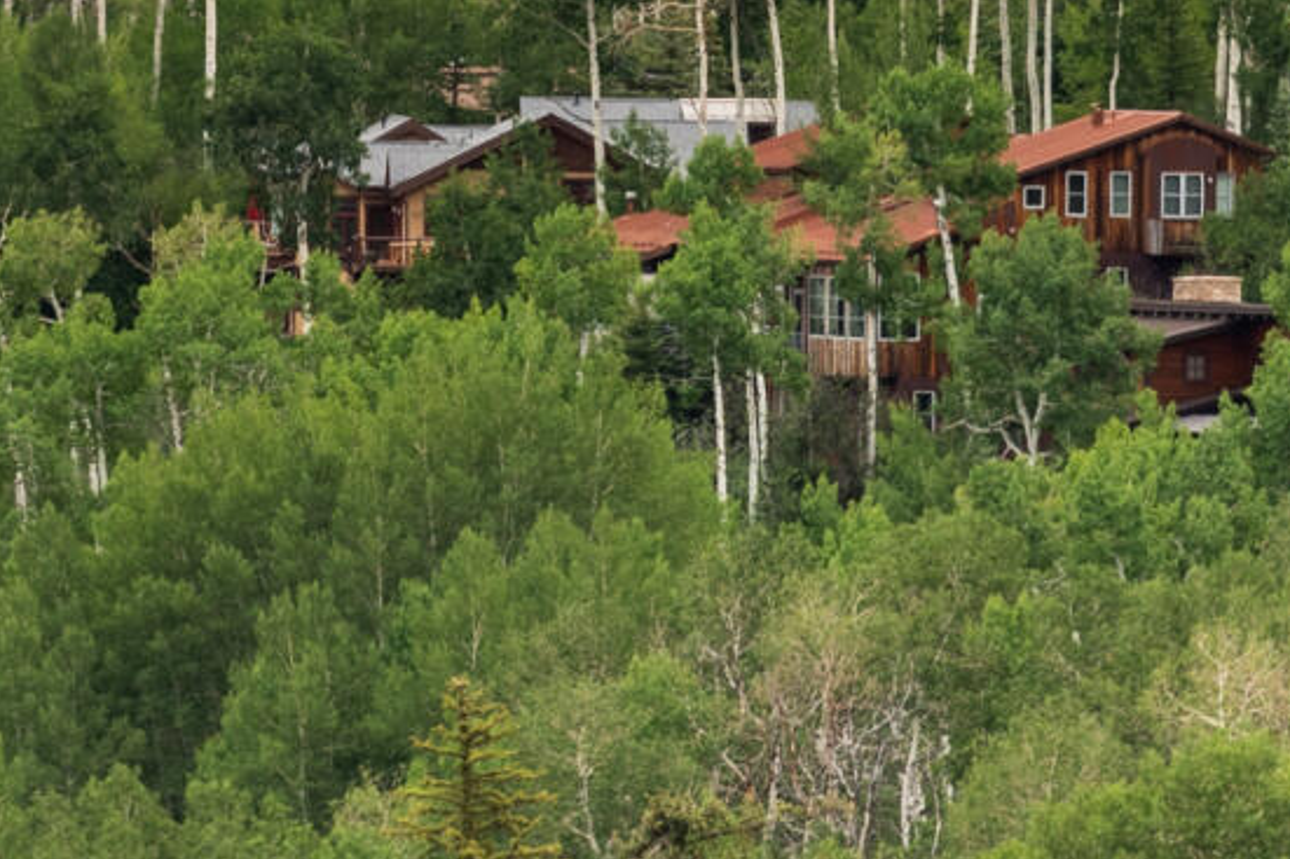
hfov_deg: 3.8
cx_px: -538
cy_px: -1180
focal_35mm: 534
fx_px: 19128
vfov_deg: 2.6
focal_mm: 98
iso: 100
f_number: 7.1
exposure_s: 1/125
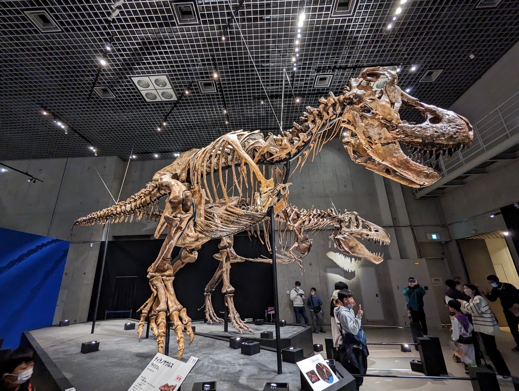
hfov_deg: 94.4
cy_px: 196
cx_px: 260
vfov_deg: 78.3
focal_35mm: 16
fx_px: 240
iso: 358
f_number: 2.2
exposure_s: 1/25
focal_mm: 2.35
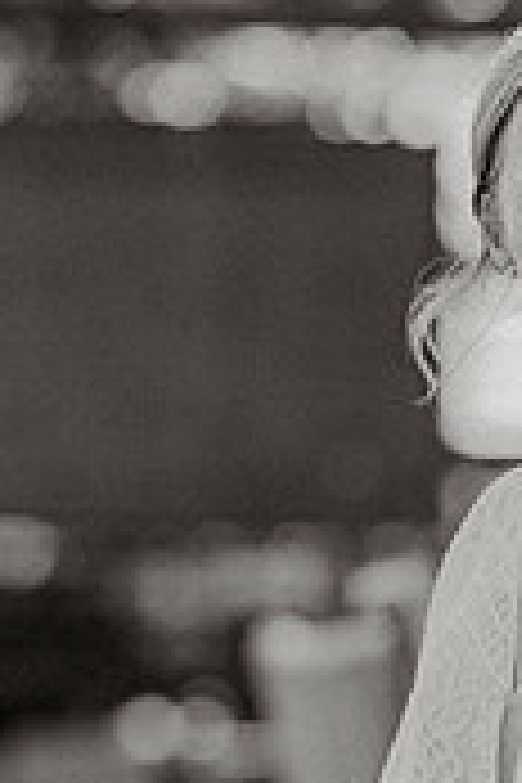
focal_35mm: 271
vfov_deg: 7.6
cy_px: 711
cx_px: 551
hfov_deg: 5.1
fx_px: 5894
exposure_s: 1/640
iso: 100
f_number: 2.2
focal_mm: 105
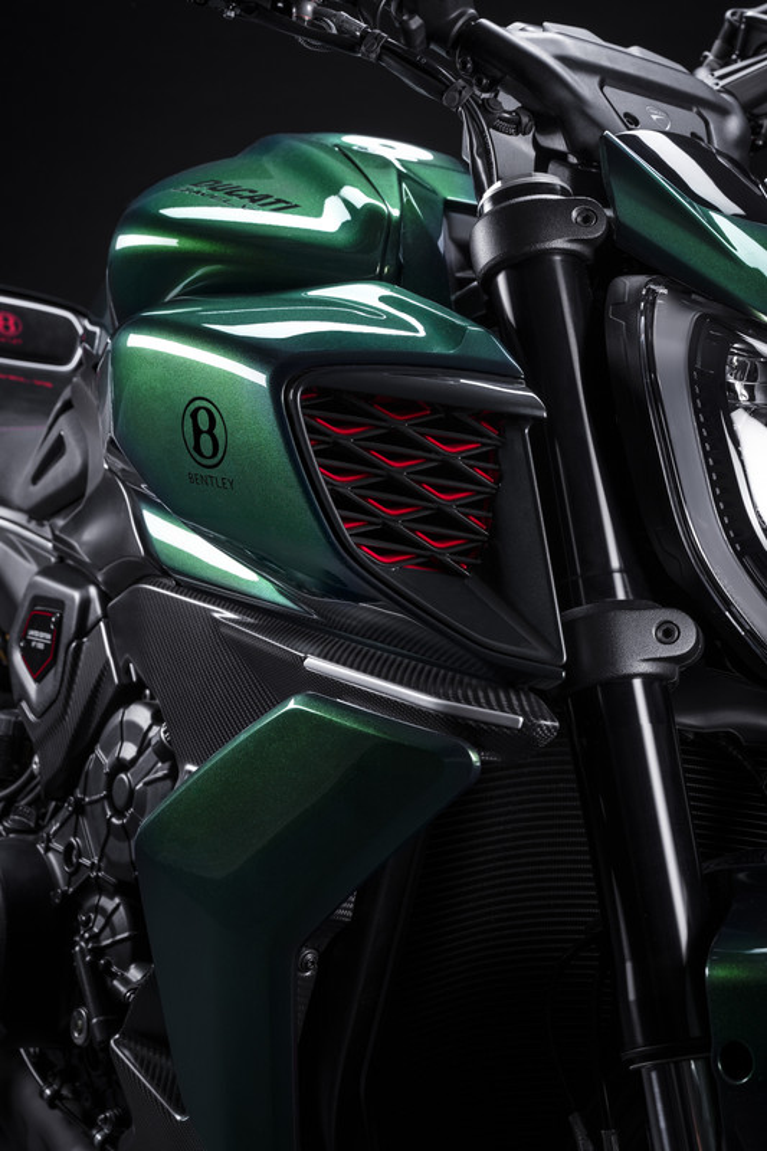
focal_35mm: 60
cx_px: 384
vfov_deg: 33.4
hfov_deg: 22.6
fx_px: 1918
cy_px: 576
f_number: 9
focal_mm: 60
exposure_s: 1/60
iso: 100
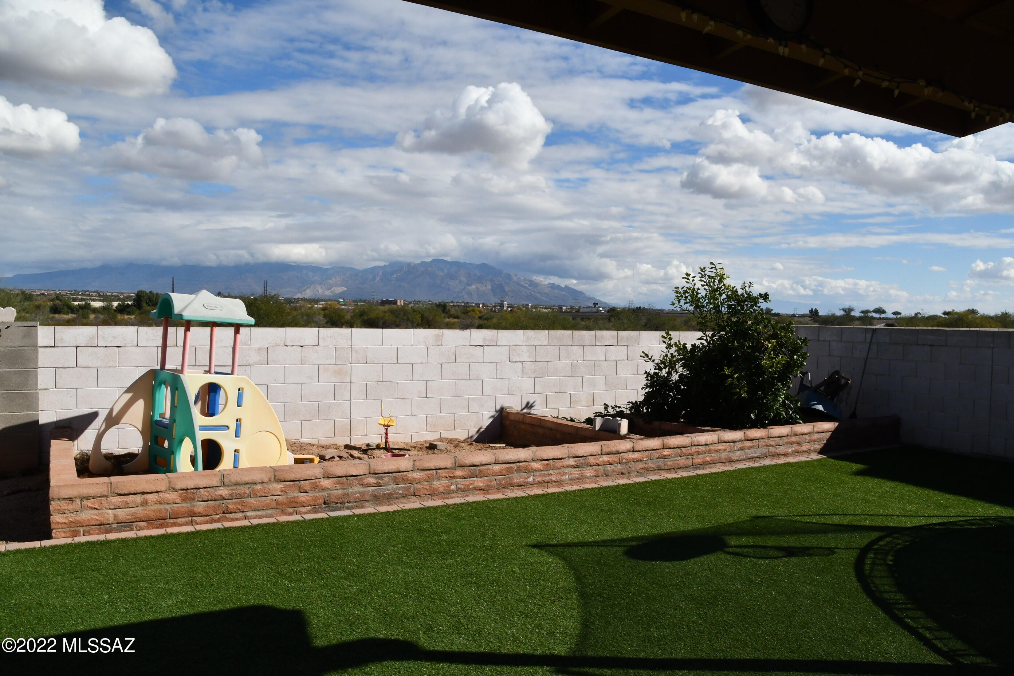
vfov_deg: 43.6
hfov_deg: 61.9
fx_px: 845
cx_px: 507
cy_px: 338
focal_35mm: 30
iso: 800
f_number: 18
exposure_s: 1/1250
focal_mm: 20
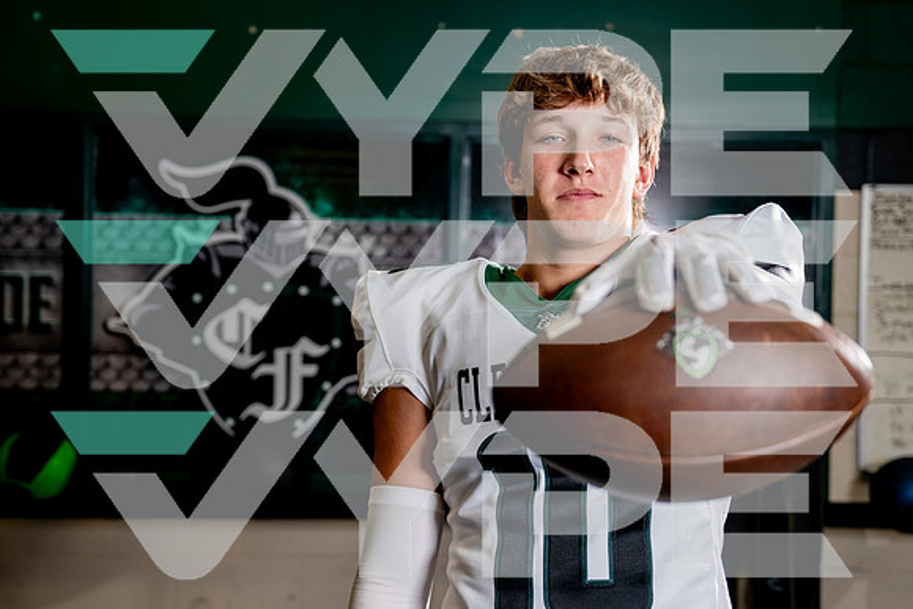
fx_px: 1540
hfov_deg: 33.0
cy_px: 304
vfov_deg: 22.4
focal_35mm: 61
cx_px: 456
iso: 100
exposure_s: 1/250
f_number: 4
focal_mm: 55
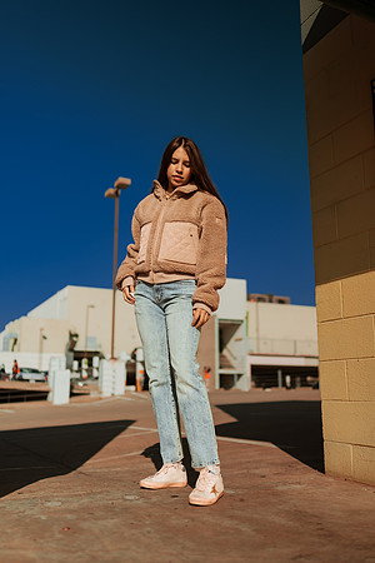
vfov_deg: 54.4
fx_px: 547
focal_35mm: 35
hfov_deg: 37.9
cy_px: 282
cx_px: 188
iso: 50
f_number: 1.8
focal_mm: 35
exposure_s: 1/8000
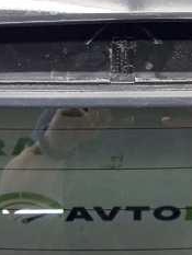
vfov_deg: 25.9
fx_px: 547
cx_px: 120
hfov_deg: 19.9
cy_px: 59
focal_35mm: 74
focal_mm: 4
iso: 250
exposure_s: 1/50
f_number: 1.8
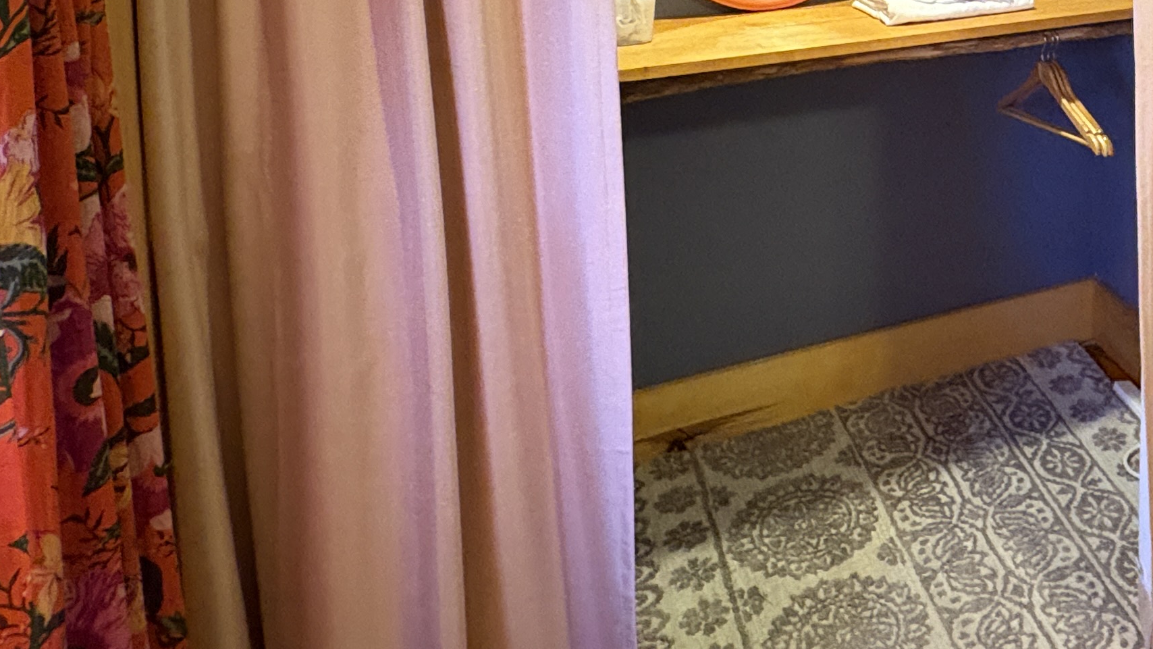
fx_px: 1101
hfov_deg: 48.1
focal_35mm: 36
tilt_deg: -3.4
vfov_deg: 28.4
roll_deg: +1.3
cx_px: 1084
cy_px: -140
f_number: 2.2
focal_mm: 2.22
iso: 800
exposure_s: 1/40
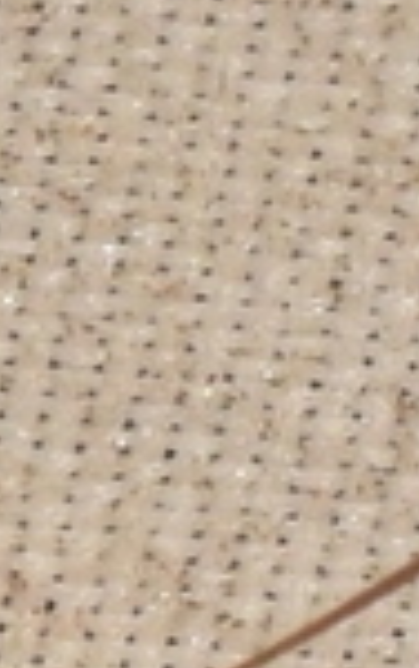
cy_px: 1033
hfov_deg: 1.0
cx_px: 1600
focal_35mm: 1371
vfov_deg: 1.5
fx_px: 25001
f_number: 14
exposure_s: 1/160
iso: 200
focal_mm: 140
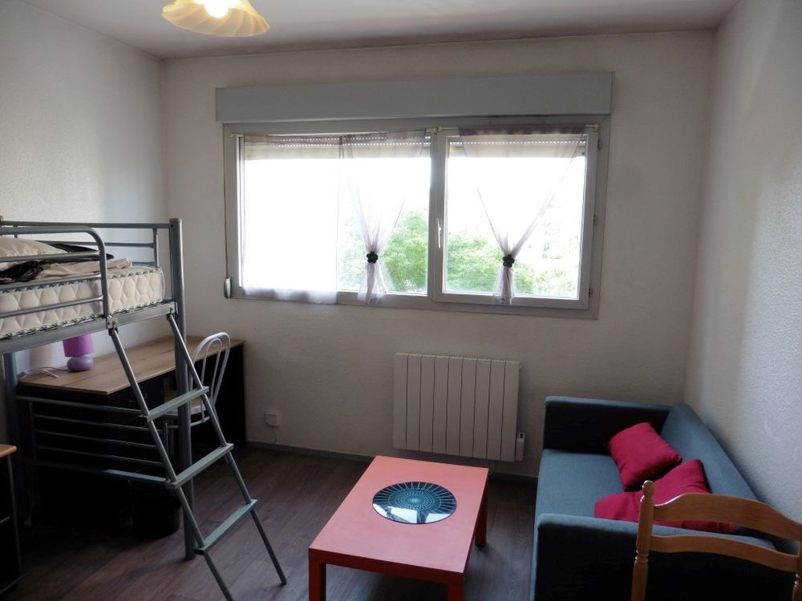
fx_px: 556
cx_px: 401
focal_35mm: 24
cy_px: 300
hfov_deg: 71.6
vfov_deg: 56.8
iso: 125
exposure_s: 1/30
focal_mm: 4.3
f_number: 3.3
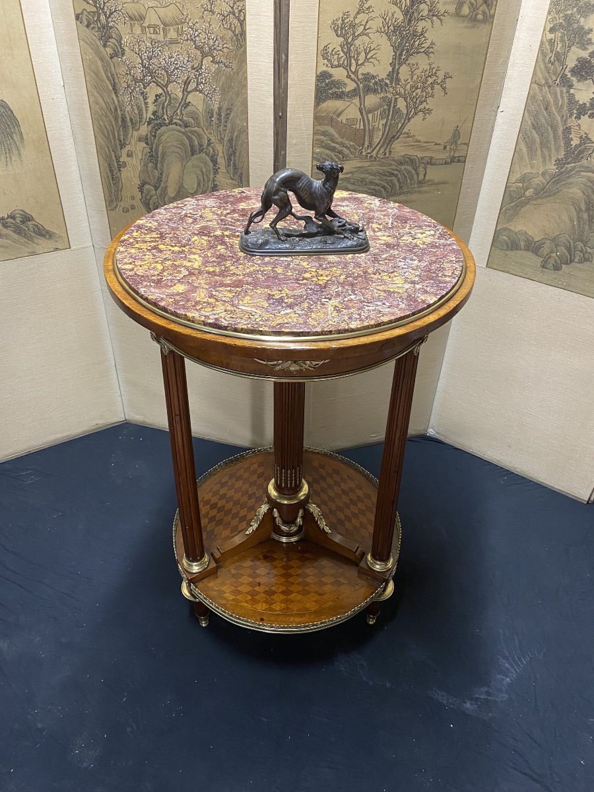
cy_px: 396
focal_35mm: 26
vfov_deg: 67.3
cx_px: 297
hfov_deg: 53.1
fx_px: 595
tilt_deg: -35.1
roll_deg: -2.8
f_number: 1.8
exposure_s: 1/50
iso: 160
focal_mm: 4.25
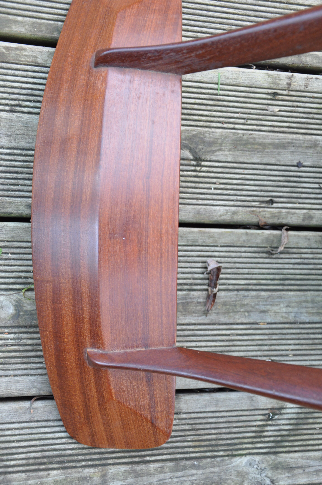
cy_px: 242
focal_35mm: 52
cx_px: 161
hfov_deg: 25.7
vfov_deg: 37.9
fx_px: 706
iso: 500
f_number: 4.8
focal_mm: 35
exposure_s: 1/20
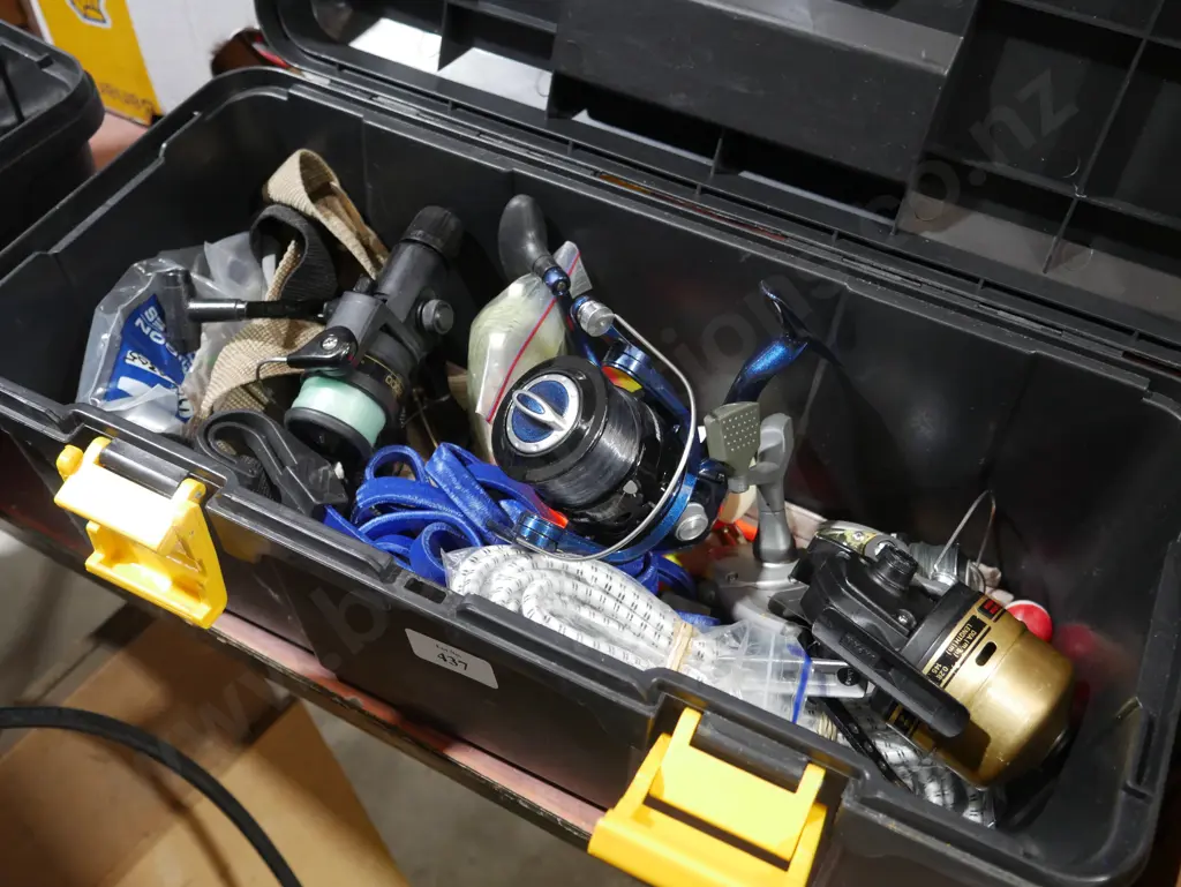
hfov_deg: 51.3
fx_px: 1229
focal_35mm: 36
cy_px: 444
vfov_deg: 39.7
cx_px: 590
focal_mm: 18
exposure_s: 1/60
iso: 1000
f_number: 4
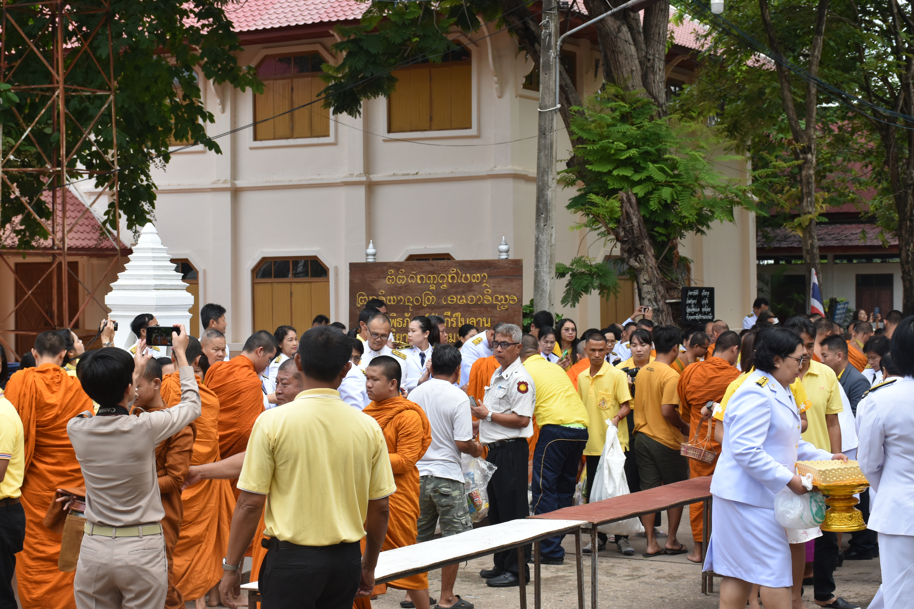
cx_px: 457
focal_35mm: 68
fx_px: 1714
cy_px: 304
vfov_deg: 20.2
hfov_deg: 29.9
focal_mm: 45
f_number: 8
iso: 400
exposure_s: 1/250
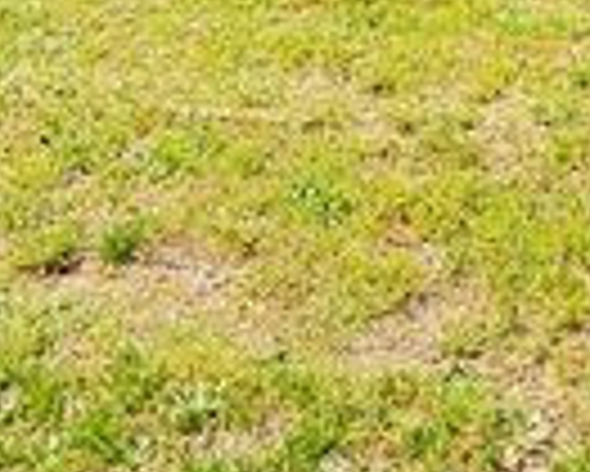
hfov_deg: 18.4
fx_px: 1695
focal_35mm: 97
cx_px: 757
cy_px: -115
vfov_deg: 15.2
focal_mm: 5.96
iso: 50
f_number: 1.6
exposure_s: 1/403
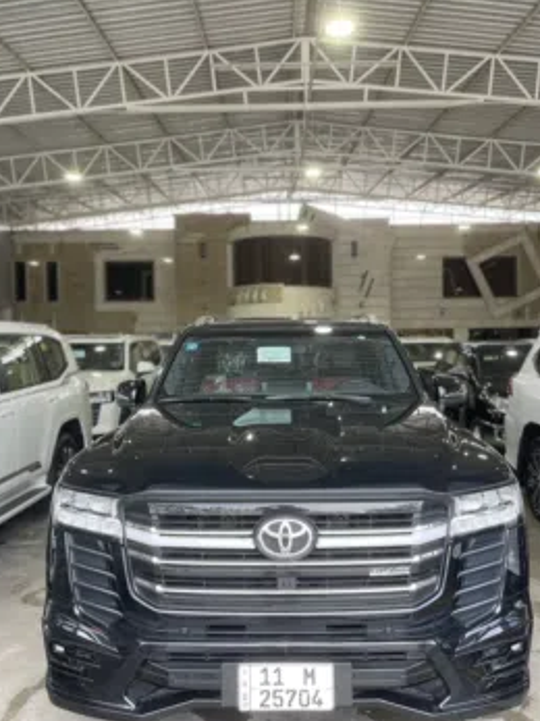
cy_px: 362
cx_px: 280
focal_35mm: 30
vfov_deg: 60.0
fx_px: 624
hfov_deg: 46.8
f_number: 1.6
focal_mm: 5.1
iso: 32
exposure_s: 1/118
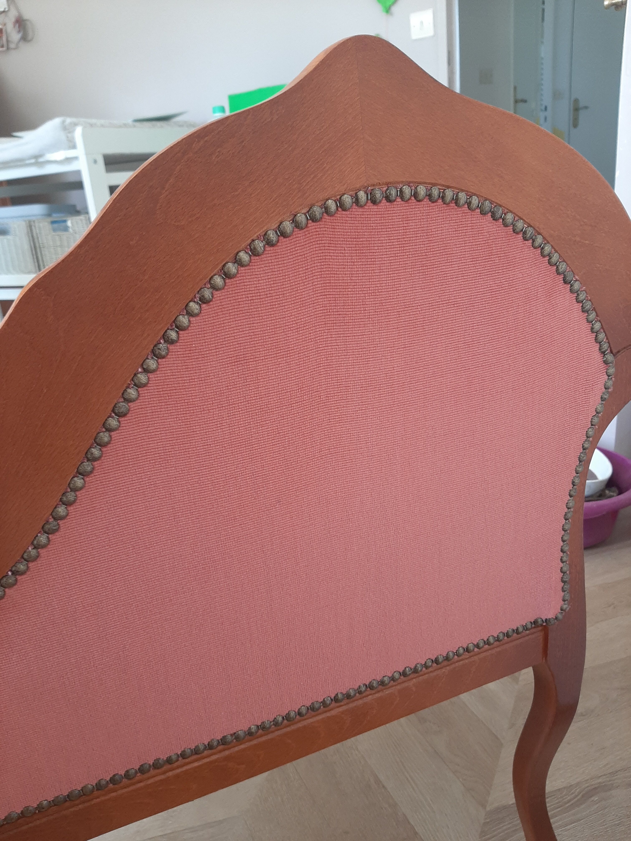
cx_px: 316
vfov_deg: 67.3
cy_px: 420
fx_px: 632
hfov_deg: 53.1
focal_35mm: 26
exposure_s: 1/60
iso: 100
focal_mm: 3.93
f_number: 1.7
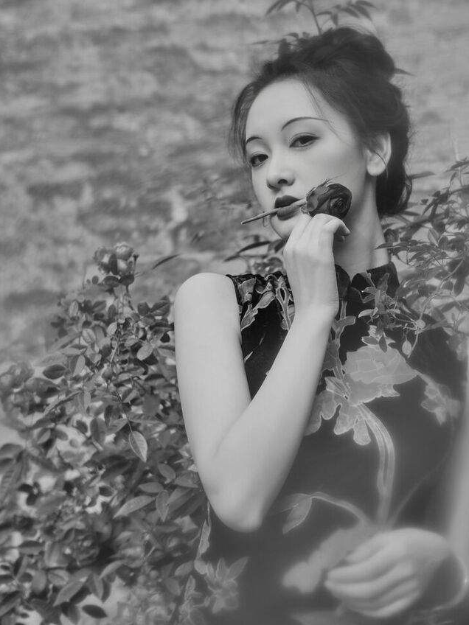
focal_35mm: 66
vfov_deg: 29.4
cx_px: 309
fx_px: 1192
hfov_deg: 22.2
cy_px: 358
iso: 400
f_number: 3.5
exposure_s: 1/1250
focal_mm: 50
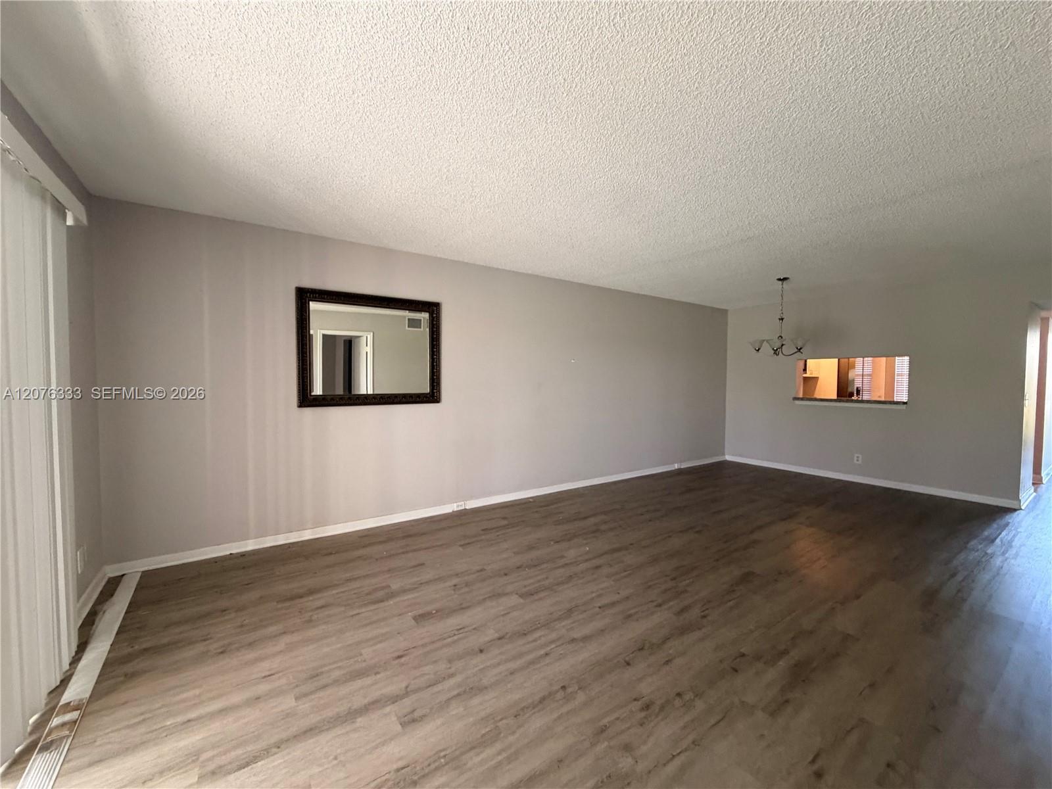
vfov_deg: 85.7
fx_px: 425
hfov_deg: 102.1
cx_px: 526
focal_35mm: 14
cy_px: 394
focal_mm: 2.22
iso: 320
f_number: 2.2
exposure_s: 1/75
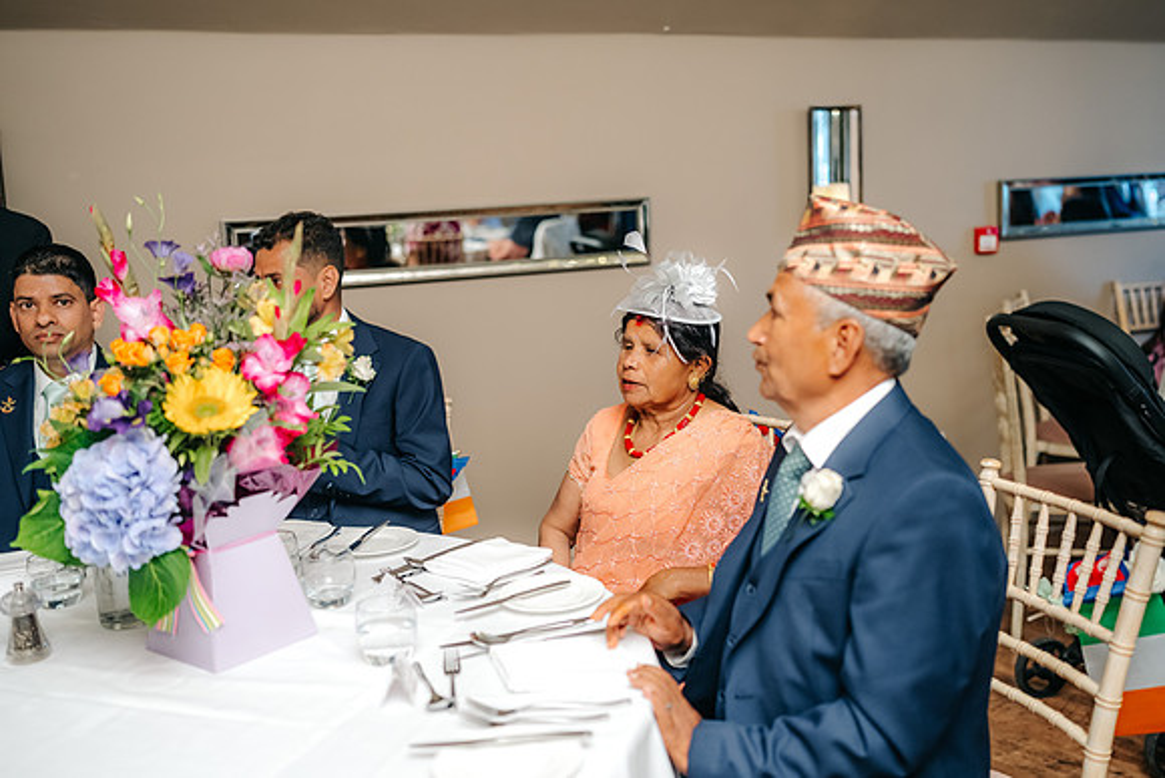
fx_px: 1244
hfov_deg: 50.1
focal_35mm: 38
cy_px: 388
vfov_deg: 34.7
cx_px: 634
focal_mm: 35
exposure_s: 1/200
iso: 800
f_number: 1.6
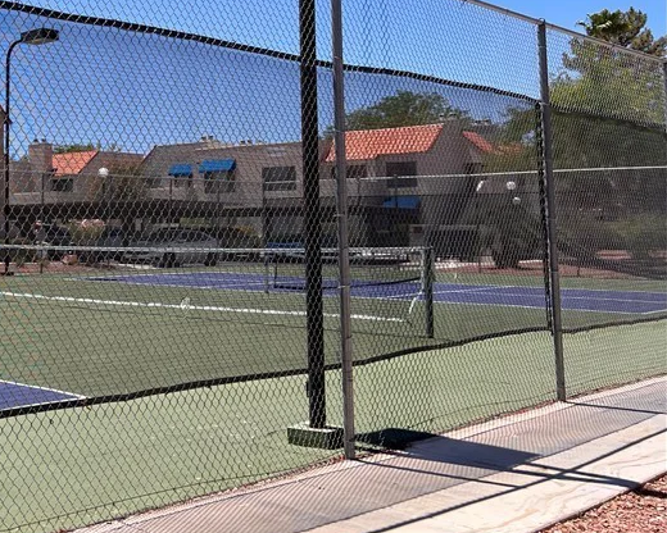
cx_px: 12
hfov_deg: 34.3
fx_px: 987
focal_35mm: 50
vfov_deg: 29.9
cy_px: 160
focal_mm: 5.7
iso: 50
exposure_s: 1/3704
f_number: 1.5
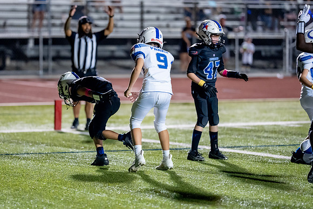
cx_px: 116
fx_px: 1553
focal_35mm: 179
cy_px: 99
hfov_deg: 11.5
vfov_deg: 7.7
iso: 3200
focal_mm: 135
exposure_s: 1/1000
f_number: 2
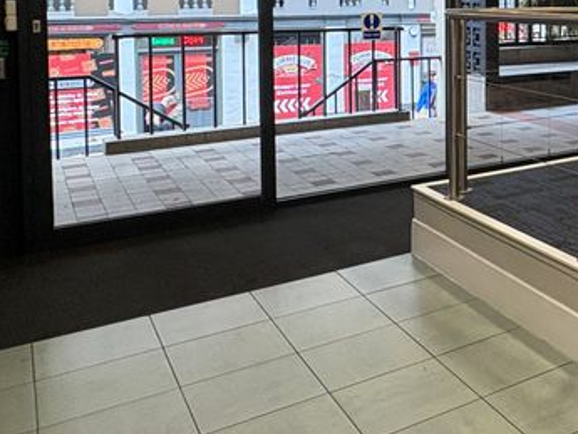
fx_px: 752
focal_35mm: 45
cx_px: 672
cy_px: 23
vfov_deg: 30.4
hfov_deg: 34.7
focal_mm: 2.22
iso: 200
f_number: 2.2
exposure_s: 1/50
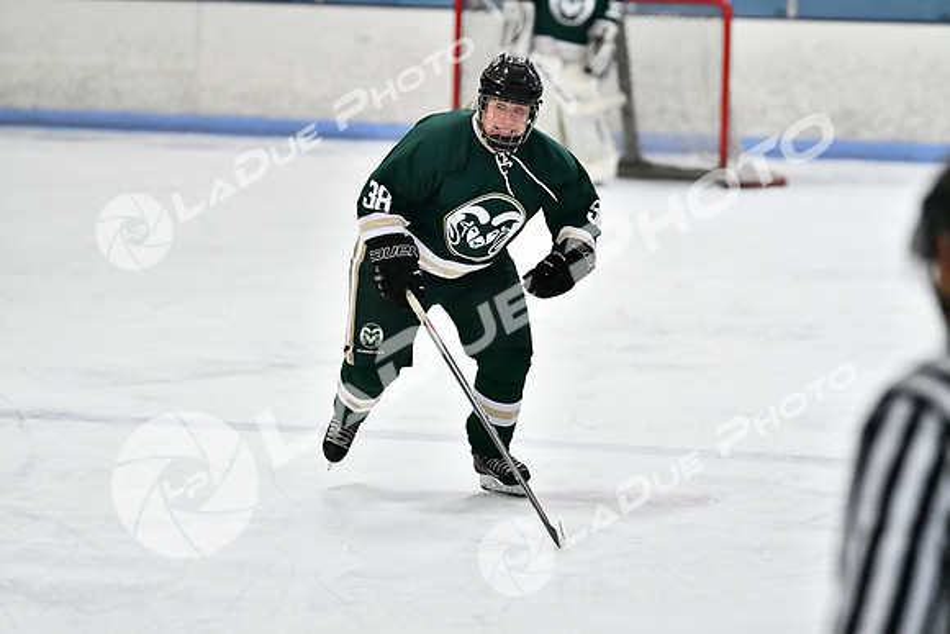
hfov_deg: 11.0
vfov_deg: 7.3
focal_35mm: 188
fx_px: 4949
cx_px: 475
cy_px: 317
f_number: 2.8
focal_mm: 125
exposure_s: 1/1250
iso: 8000
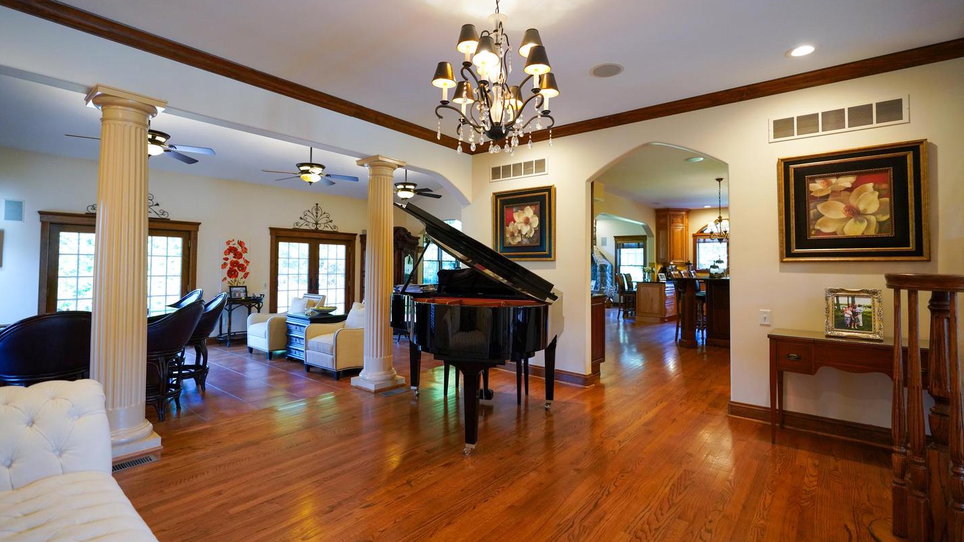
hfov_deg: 95.9
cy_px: 252
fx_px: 435
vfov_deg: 63.9
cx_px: 477
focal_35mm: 17
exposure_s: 1/160
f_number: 2.8
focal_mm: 16
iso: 1600
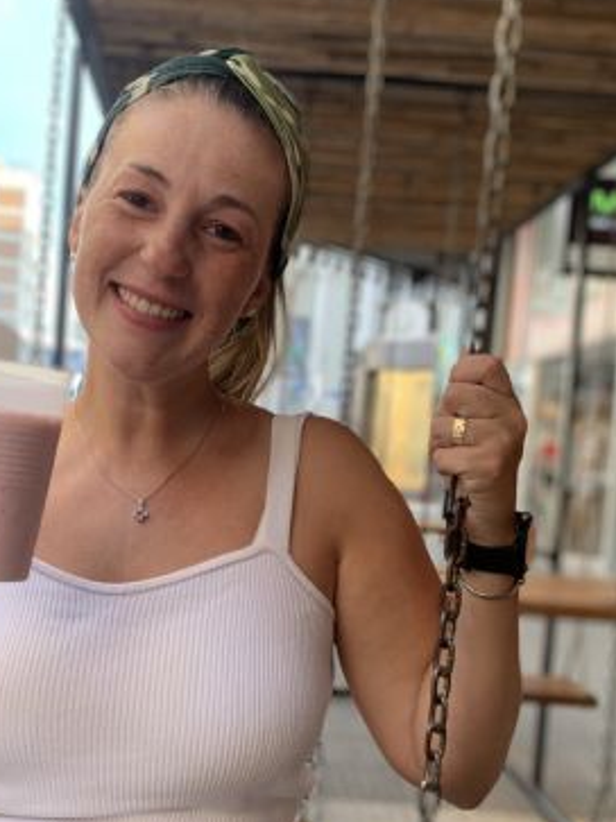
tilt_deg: -1.5
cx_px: 188
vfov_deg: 43.7
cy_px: 482
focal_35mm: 43
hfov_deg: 33.2
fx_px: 1021
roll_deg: -4.9
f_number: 1.8
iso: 32
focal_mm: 4.25
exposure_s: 1/122
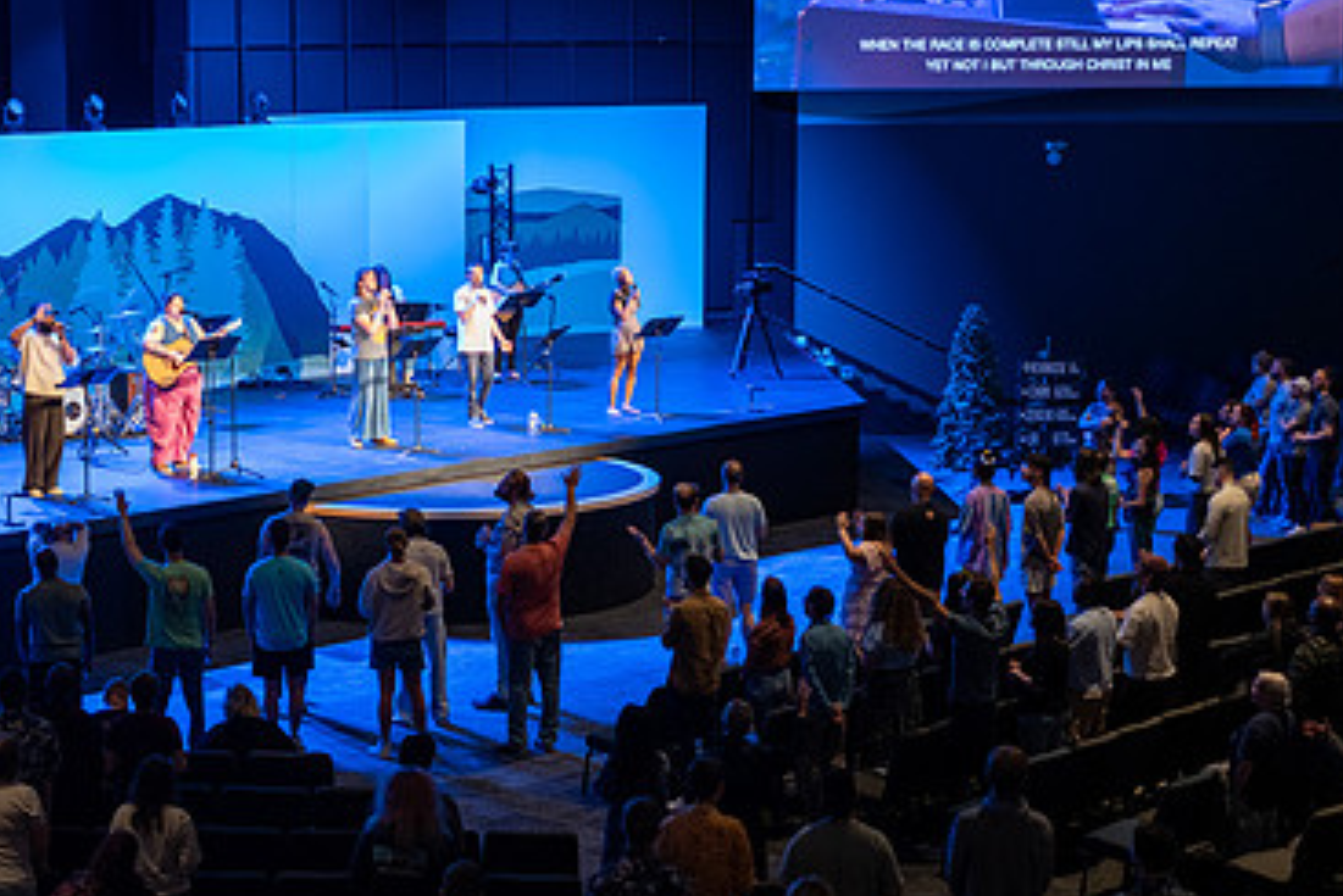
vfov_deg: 17.3
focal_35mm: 79
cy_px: 459
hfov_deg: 25.5
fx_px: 2948
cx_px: 410
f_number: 1.4
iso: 640
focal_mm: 33
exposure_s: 1/50
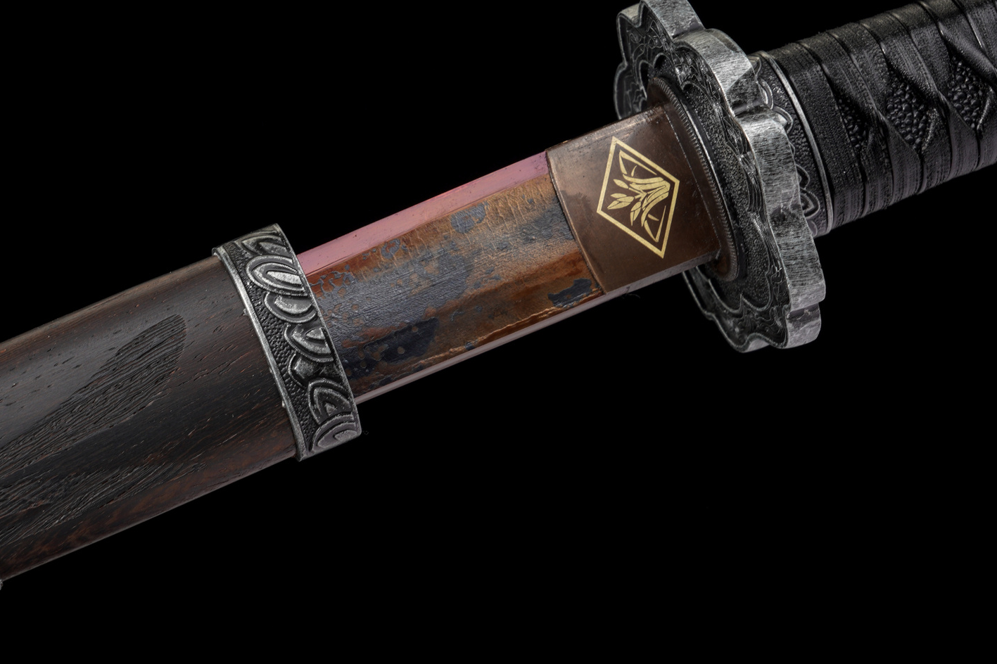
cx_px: 414
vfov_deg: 14.0
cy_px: 213
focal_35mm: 97
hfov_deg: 21.0
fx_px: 2691
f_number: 10
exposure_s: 1/160
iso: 100
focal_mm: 45.9
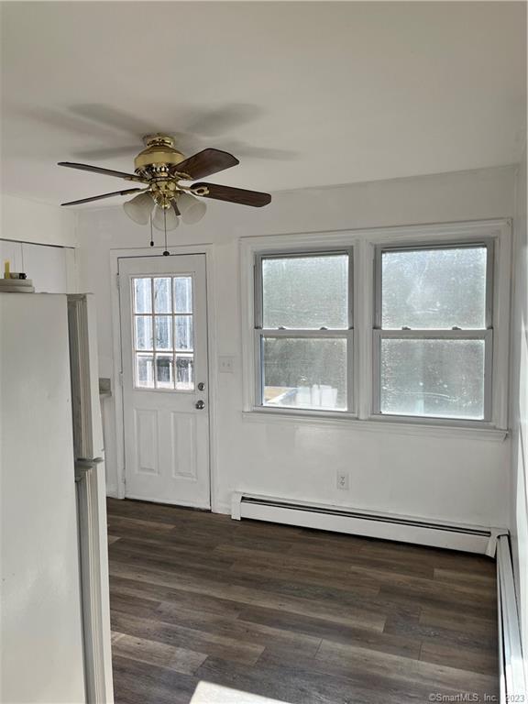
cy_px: 352
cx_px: 264
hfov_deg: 53.1
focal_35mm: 26
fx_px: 529
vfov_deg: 67.3
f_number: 1.6
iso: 50
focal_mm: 5.1
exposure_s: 1/661
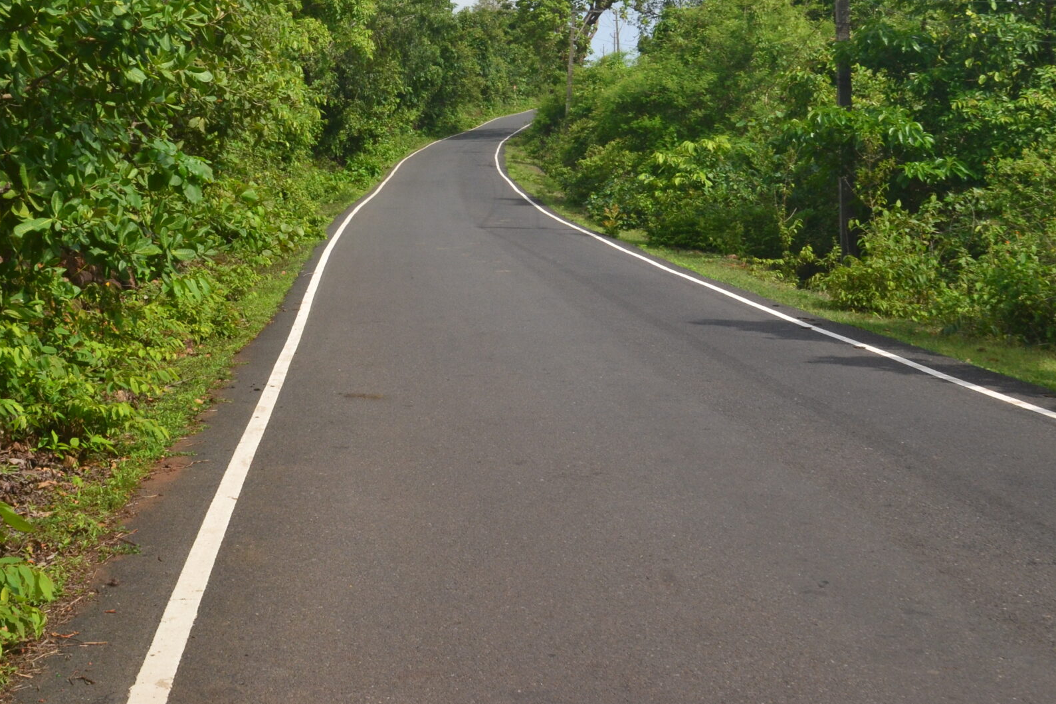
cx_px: 415
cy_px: 149
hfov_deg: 34.4
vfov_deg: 23.1
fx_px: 1701
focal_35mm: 58
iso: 400
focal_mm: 24
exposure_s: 1/320
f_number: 11
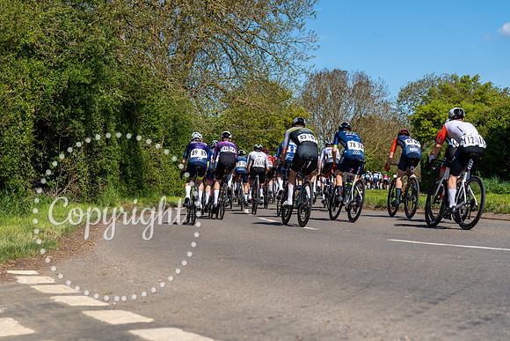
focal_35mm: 70
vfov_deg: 19.5
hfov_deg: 28.8
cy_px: 170
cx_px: 255
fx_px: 992
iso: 160
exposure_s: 1/1000
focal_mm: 70
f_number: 5.6
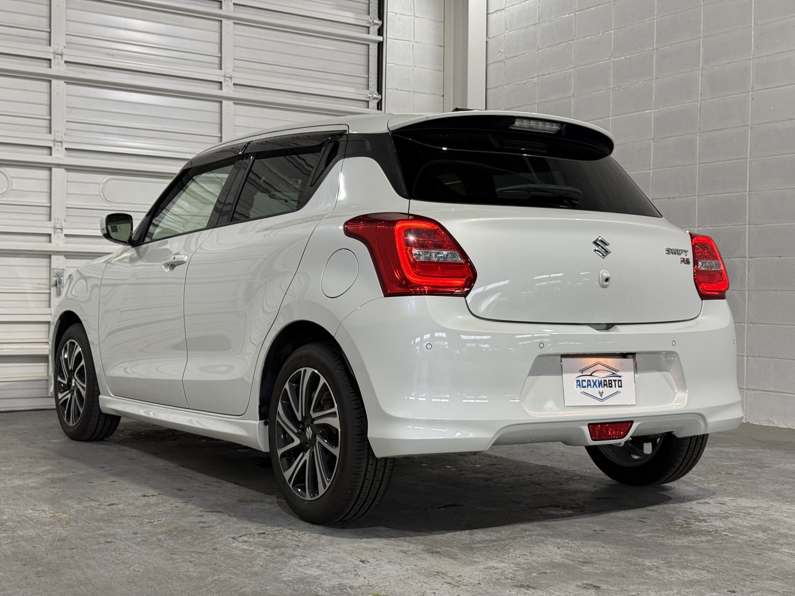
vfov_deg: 30.3
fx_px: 1102
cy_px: 298
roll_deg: -0.6
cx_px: 398
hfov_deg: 39.7
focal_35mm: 48
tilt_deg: +0.1
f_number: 1.78
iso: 64
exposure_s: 1/60
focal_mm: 6.76
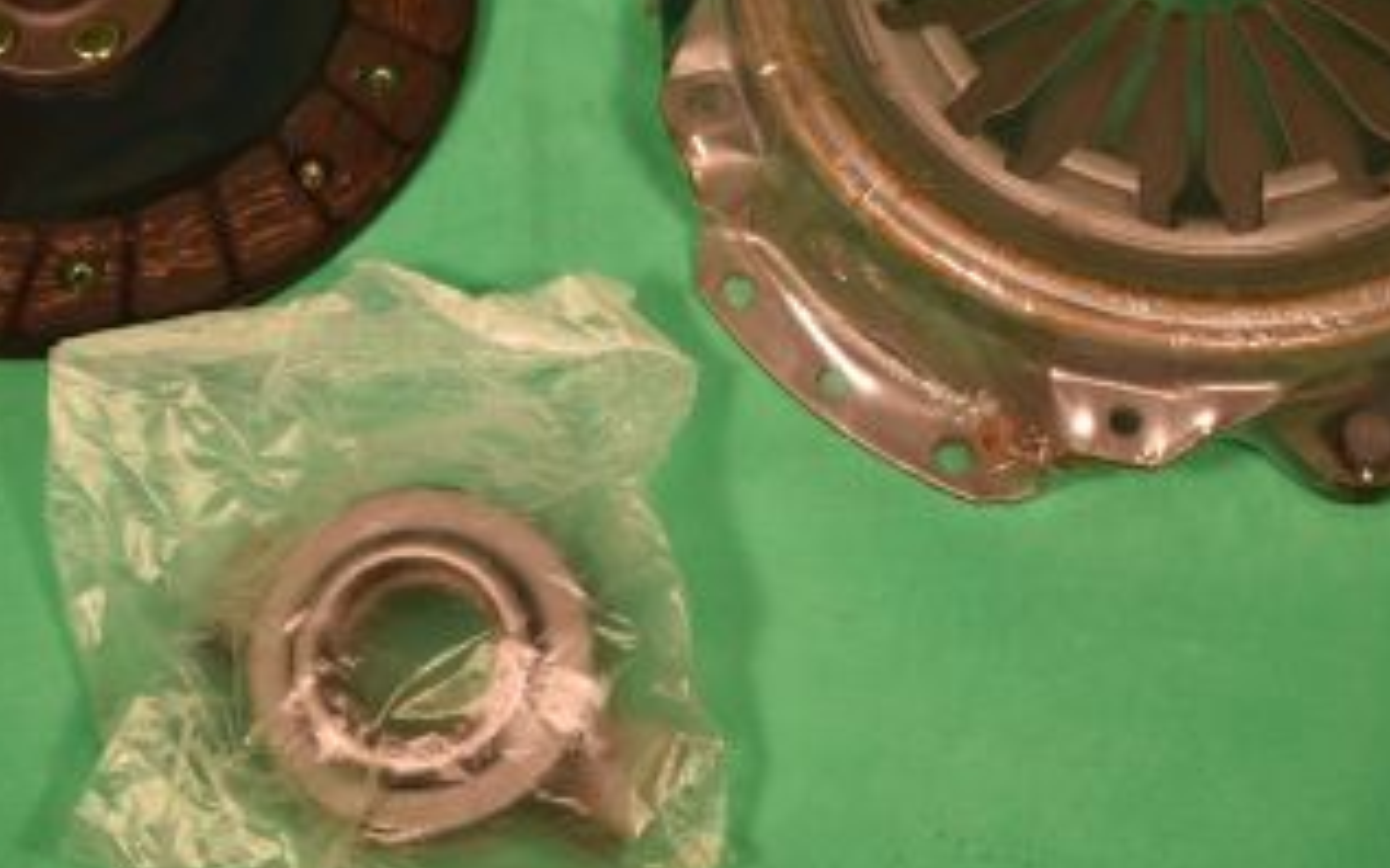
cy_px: 241
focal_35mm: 84
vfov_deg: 15.5
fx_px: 3180
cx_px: 653
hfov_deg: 24.7
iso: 100
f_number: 4.2
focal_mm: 29
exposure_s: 1/200
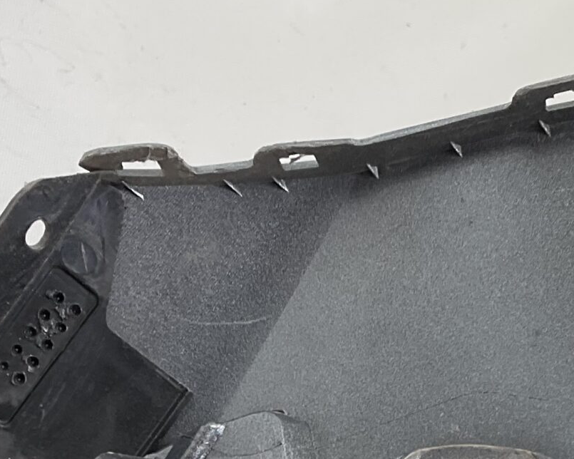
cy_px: 529
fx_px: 1529
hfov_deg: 21.2
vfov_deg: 16.5
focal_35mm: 90
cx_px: 357
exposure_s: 1/129
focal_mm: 3
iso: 16
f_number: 1.8
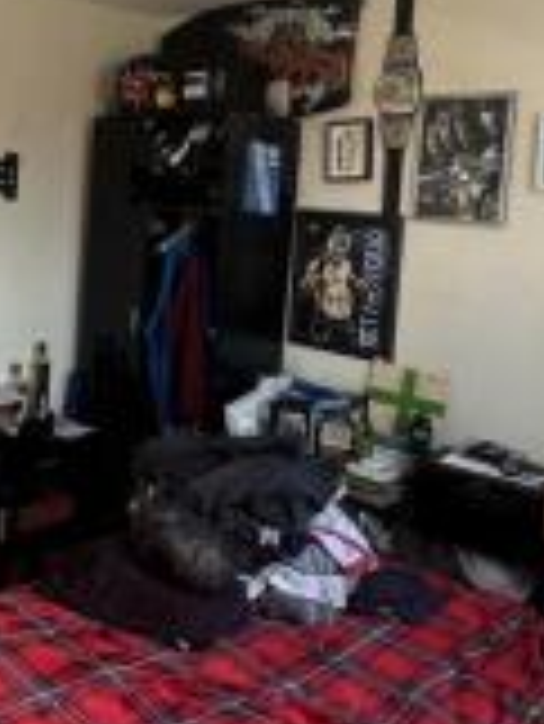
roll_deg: -2.6
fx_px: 795
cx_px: 108
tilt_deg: -1.7
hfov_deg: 36.5
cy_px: 232
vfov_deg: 48.0
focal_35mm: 38
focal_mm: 2.22
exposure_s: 1/99
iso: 125
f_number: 2.2
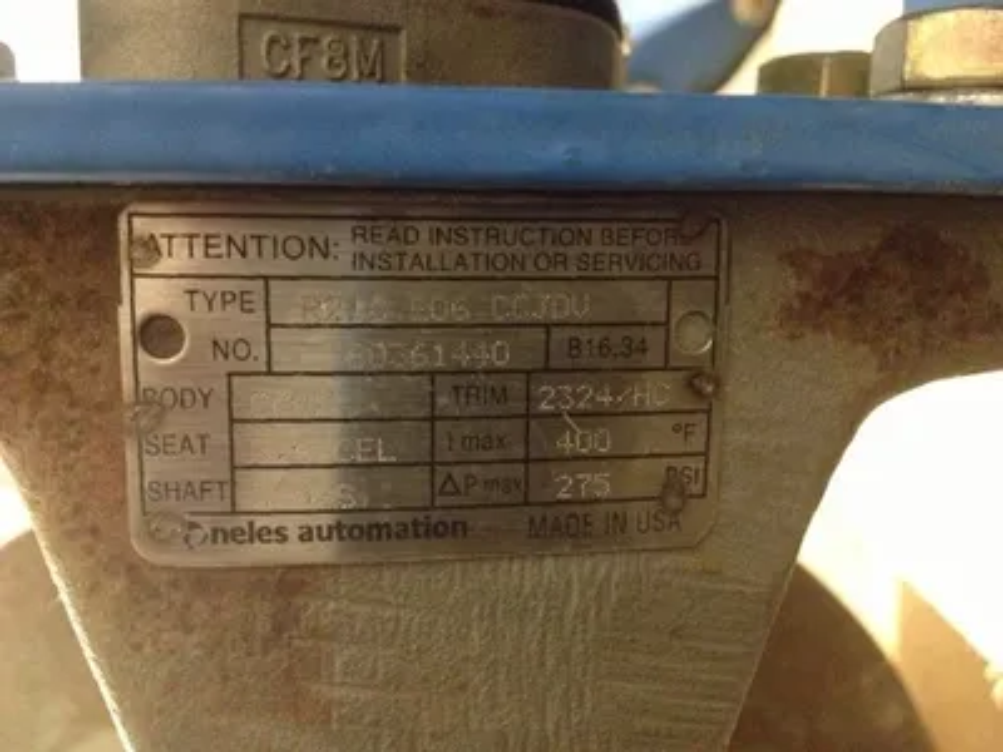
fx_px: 1014
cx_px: 502
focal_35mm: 35
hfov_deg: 52.6
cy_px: 376
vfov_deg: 40.7
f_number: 2.4
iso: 800
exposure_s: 1/15
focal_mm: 4.28
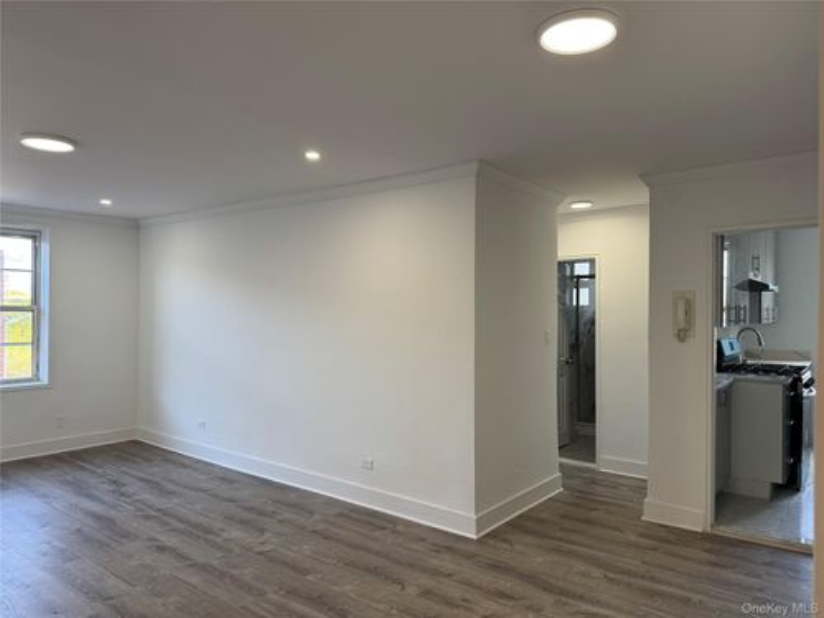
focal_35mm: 24
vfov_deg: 56.8
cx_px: 412
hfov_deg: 71.6
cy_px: 309
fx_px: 571
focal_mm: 6.76
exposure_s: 1/120
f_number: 1.78
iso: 100
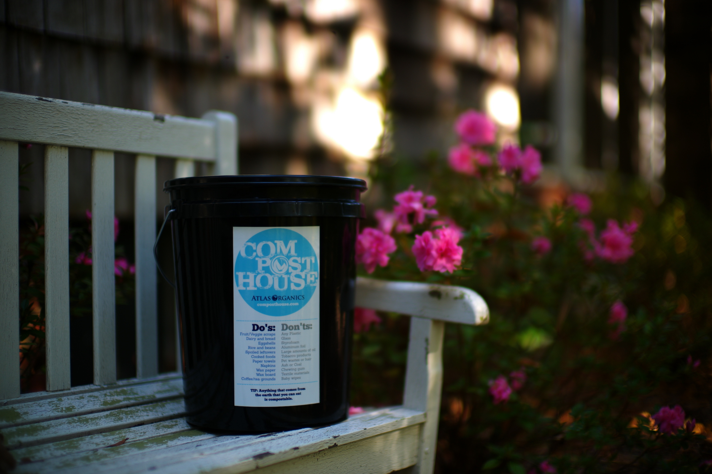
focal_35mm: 50
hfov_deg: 39.6
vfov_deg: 27.0
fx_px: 988
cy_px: 237
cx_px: 356
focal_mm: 50
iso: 80
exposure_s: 1/750
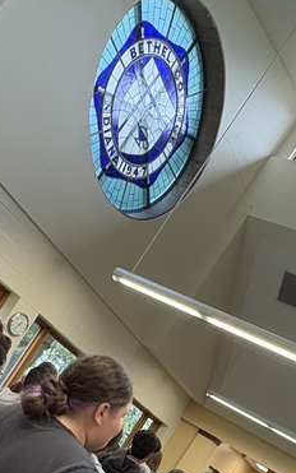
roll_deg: -34.1
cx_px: 134
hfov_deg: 31.2
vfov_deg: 44.3
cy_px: 417
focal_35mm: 41
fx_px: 529
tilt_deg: +4.0
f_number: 2.2
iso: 320
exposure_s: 1/120
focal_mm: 2.22
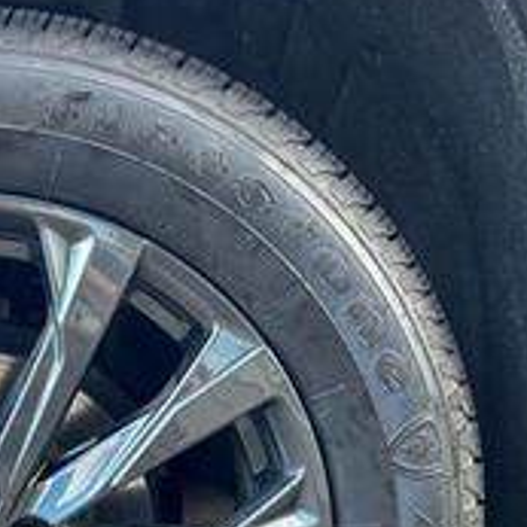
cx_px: -70
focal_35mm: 67
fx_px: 1154
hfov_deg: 23.9
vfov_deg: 24.5
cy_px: 533
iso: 125
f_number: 1.5
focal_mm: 5.7
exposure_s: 1/69
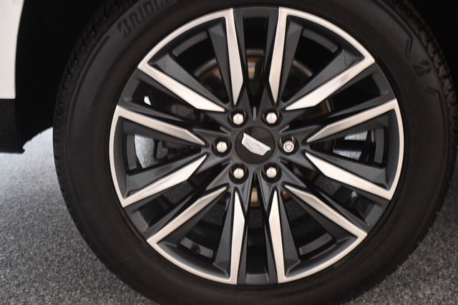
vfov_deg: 20.3
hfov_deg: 30.1
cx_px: 229
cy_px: 152
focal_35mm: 67
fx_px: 852
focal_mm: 45
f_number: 4.5
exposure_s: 1/60
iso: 4500
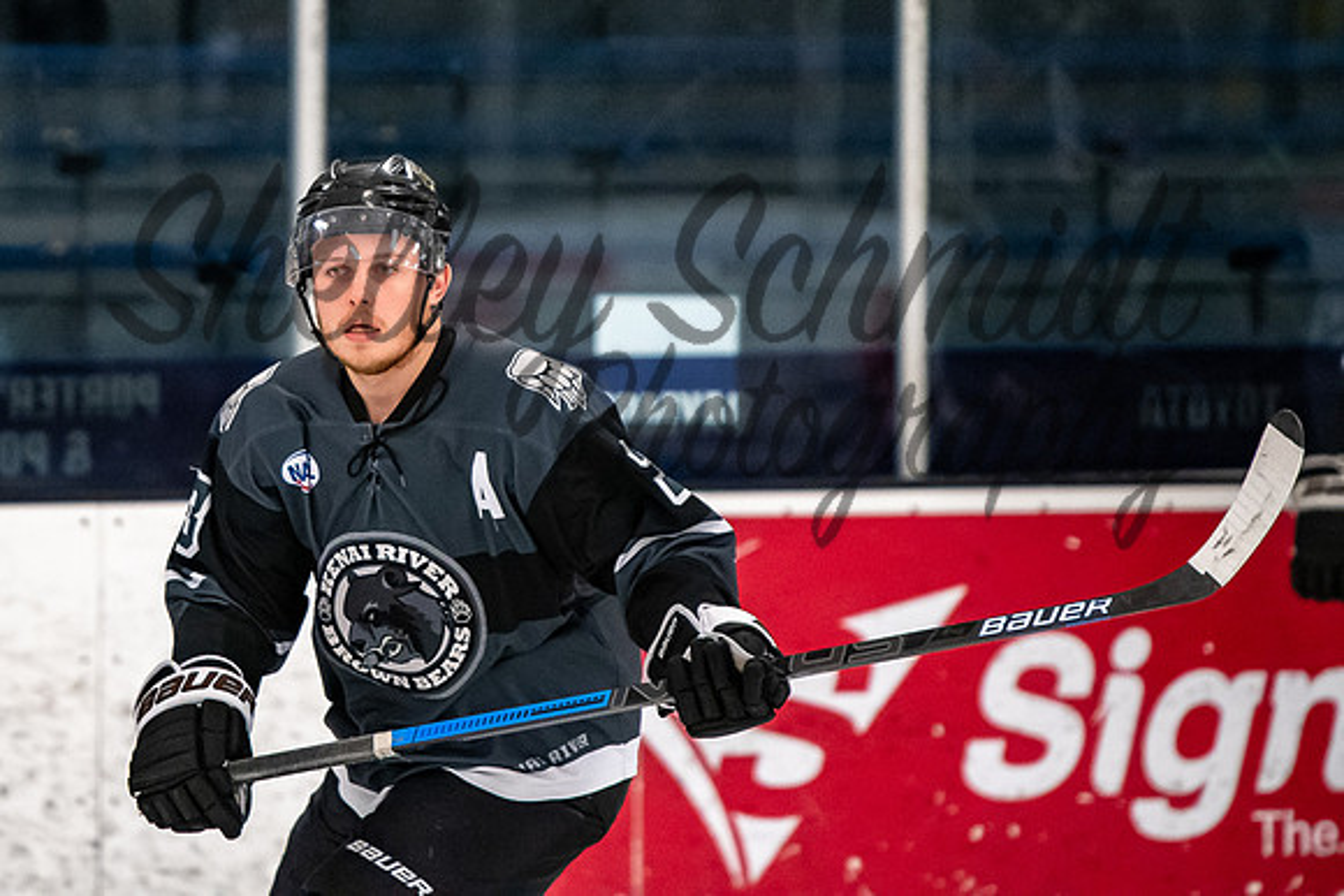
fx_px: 17188
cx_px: 313
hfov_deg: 4.5
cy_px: 209
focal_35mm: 460
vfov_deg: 3.0
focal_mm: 200
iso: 2000
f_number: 2.8
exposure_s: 1/800
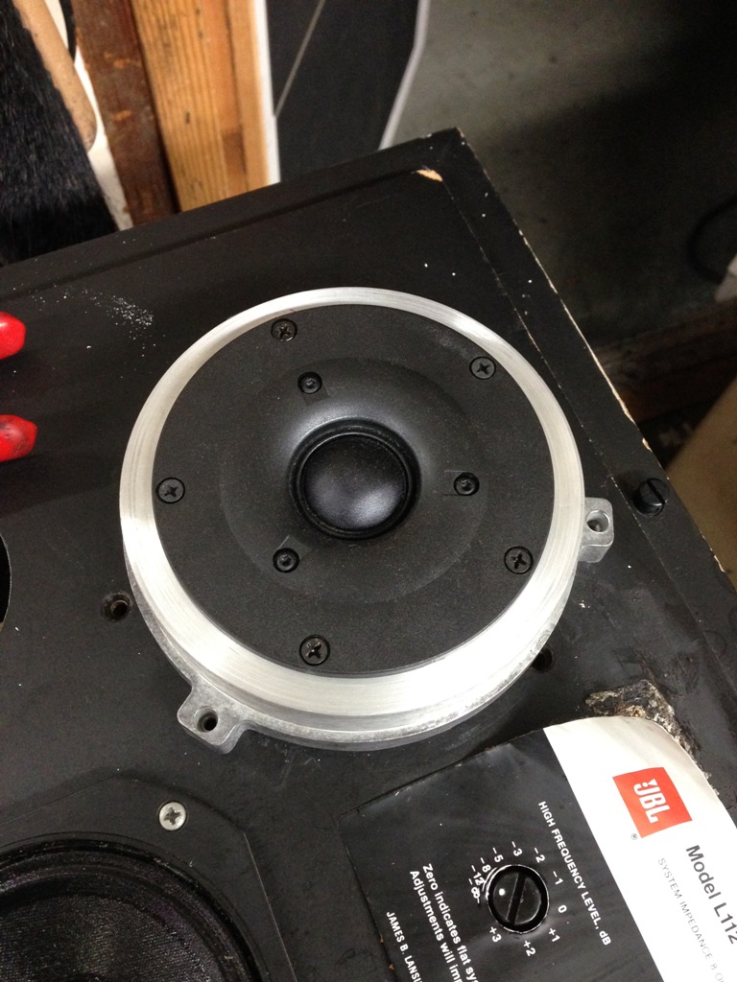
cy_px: 491
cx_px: 368
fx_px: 937
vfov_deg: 55.4
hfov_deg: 42.9
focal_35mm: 33
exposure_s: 1/20
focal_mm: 4.12
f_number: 2.4
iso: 320
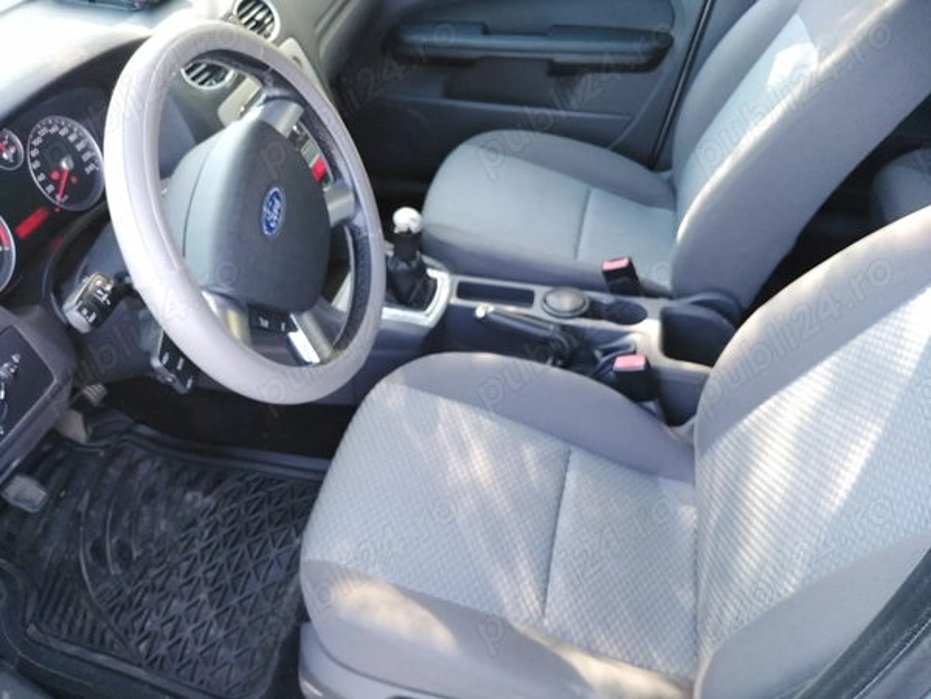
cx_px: 466
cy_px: 350
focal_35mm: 26
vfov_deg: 53.1
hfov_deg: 67.3
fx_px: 699
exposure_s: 1/30
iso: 229
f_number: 1.8
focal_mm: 3.62
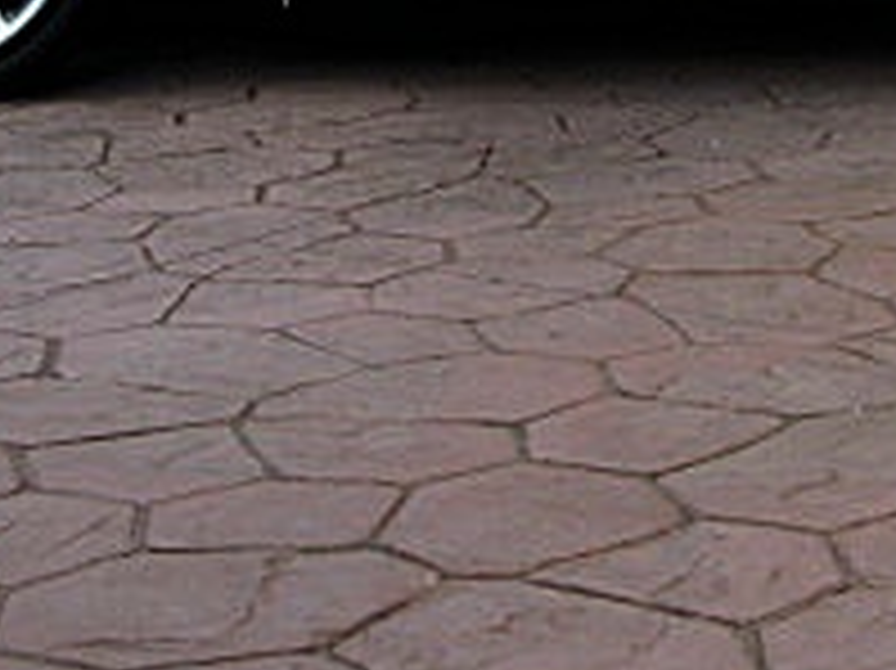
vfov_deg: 12.4
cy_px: -148
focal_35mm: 116
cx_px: 946
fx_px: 3001
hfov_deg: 16.5
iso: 50
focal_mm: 6.3
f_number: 2.8
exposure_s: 1/80
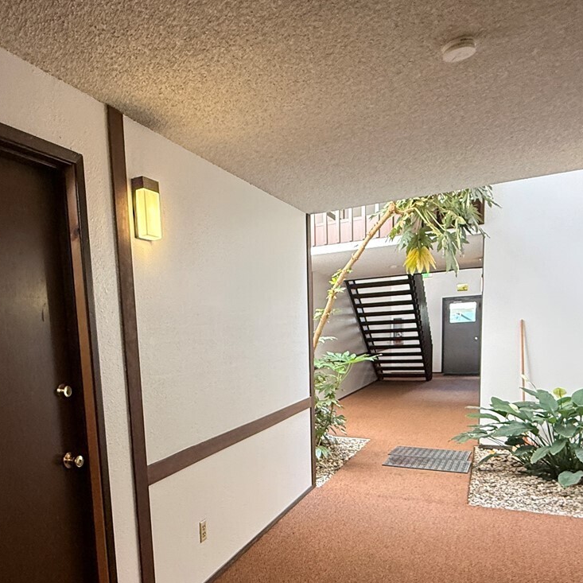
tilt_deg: -7.5
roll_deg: +2.6
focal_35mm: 27
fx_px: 514
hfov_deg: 57.7
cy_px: 401
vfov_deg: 57.4
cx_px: 192
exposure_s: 1/60
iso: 400
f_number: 2.2
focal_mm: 2.22
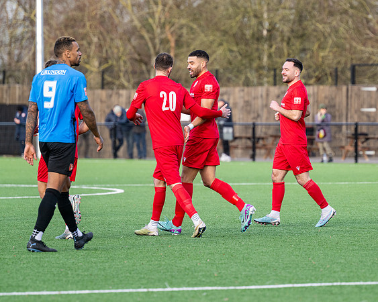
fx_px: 3464
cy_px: 150
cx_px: 275
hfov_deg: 6.2
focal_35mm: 310
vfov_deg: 5.0
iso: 400
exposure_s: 1/1000
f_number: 4
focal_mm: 195
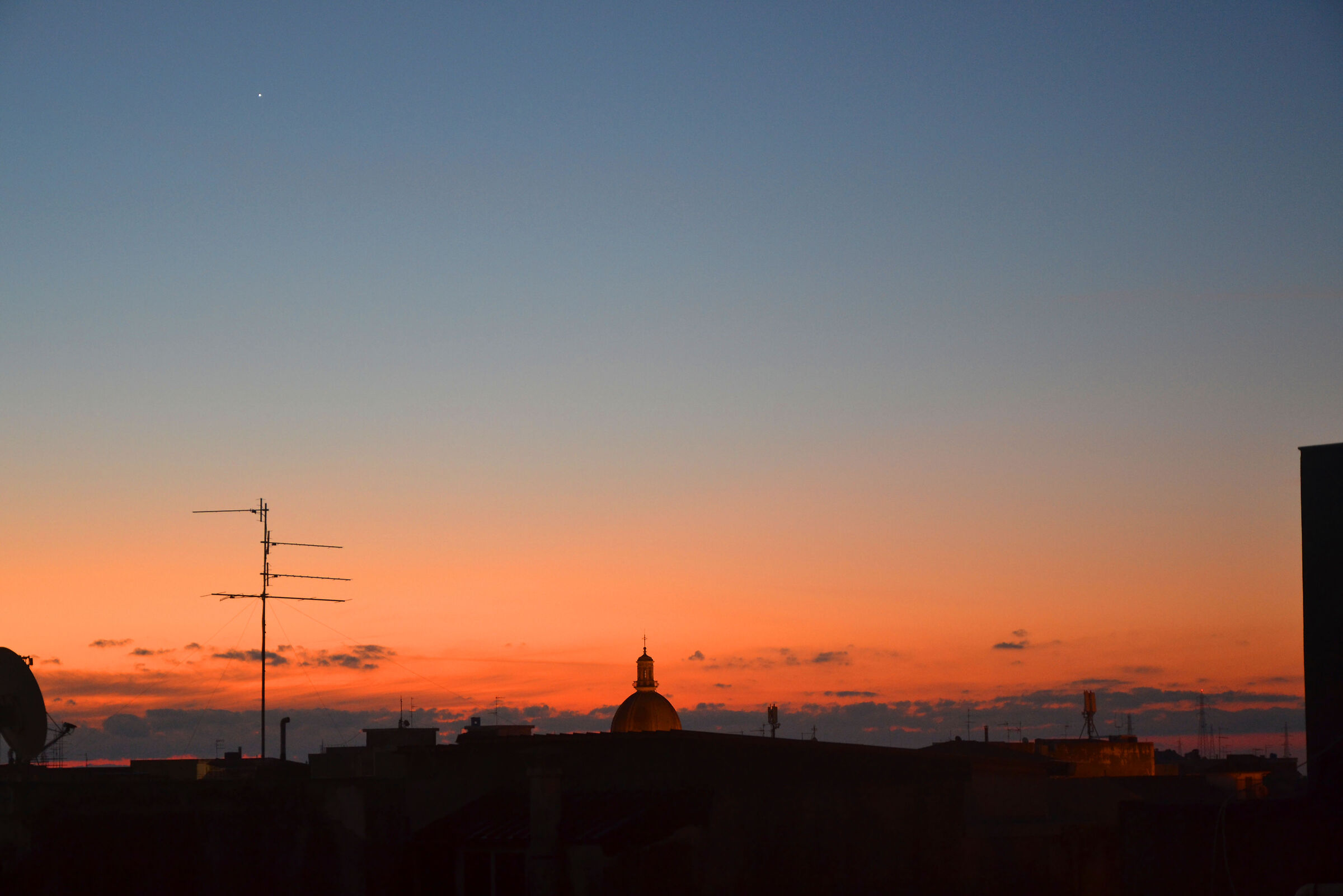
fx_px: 2910
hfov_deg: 26.0
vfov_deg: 17.5
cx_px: 672
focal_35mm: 78
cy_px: 448
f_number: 5
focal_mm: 52
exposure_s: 1/10
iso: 800
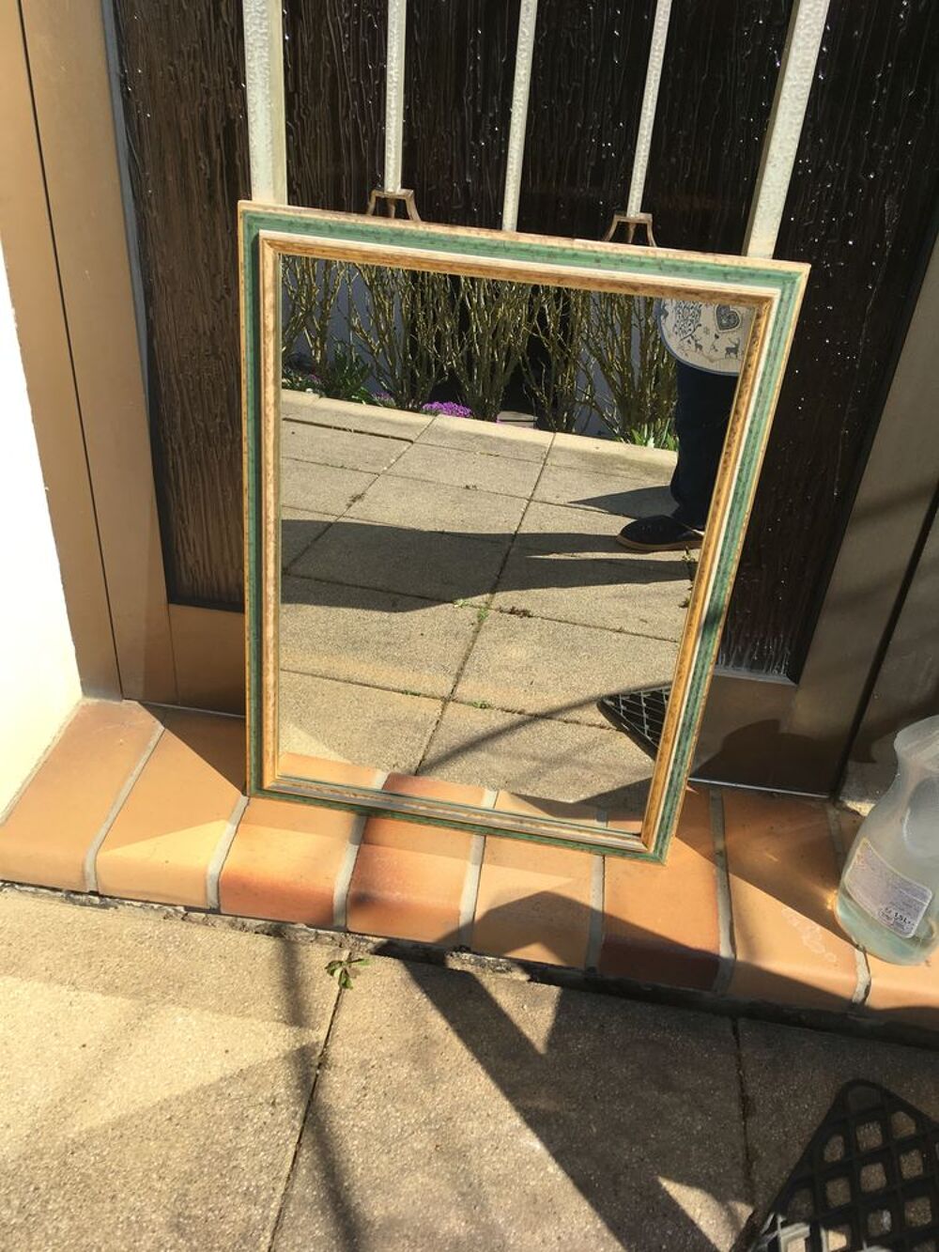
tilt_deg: -32.0
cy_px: 626
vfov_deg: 61.7
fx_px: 1049
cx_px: 470
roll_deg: -5.3
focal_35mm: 29
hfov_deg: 48.2
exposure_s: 1/1148
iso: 25
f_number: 2.2
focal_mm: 4.15
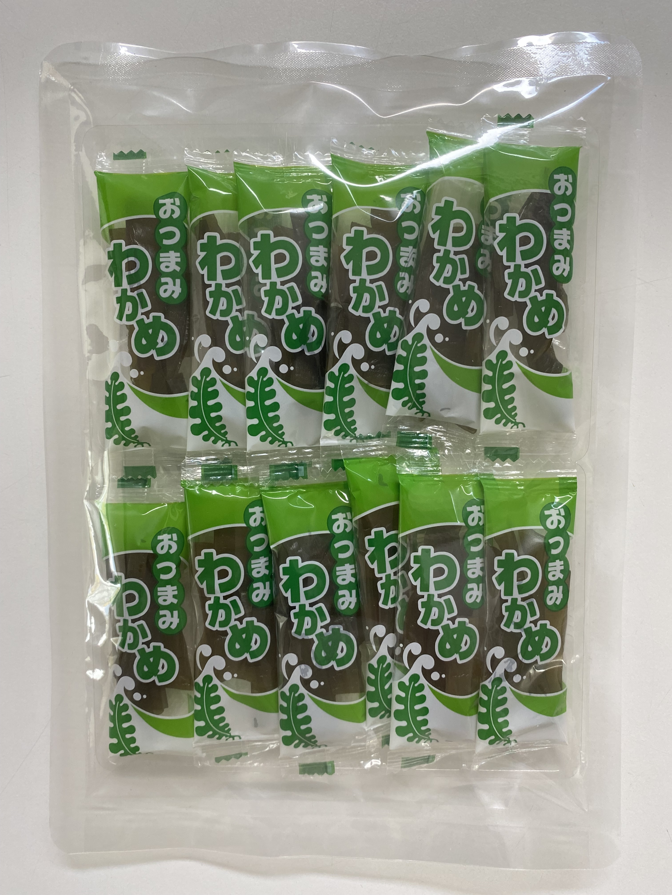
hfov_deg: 53.1
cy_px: 448
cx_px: 336
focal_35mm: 26
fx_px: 673
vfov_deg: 67.3
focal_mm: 4.25
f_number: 1.8
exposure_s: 1/121
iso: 125
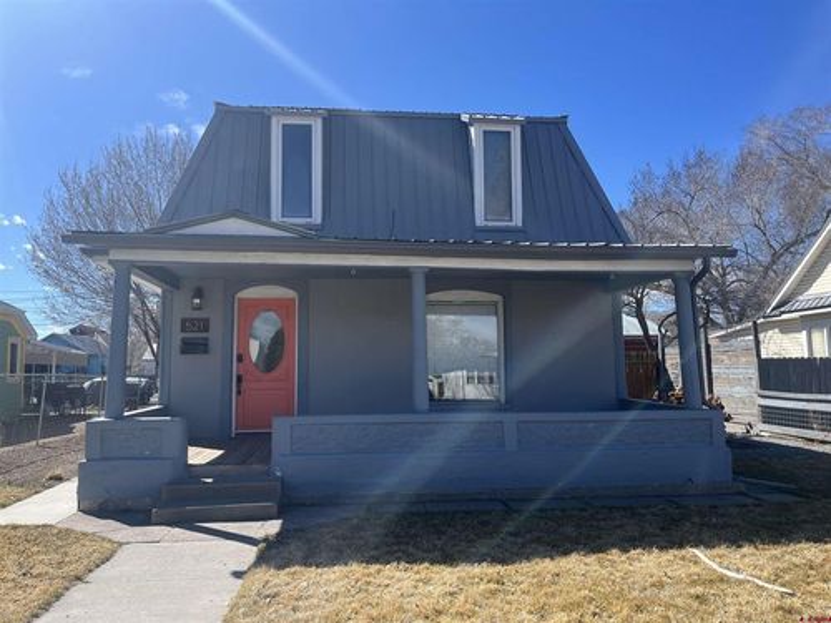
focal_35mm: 26
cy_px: 312
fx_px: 624
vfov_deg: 53.1
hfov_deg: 67.3
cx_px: 416
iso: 50
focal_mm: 5.1
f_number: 1.6
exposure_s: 1/2137
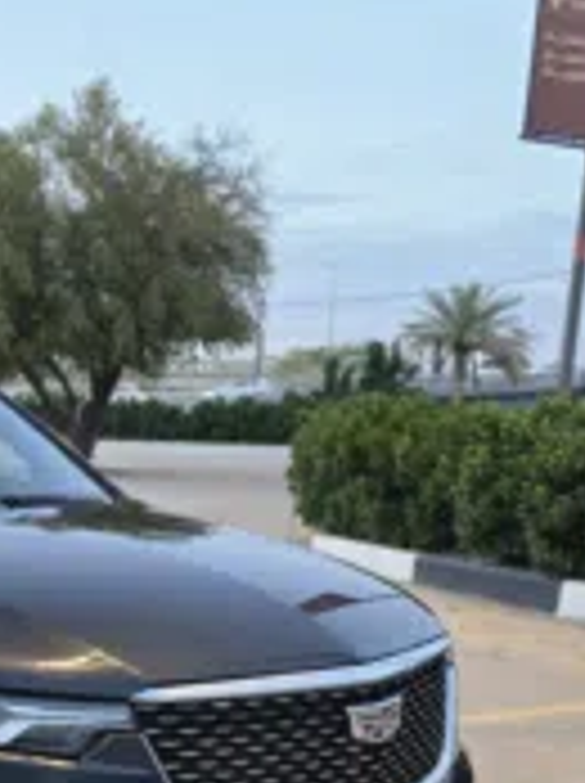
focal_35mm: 53
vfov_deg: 35.1
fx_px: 1197
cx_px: -50
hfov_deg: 25.6
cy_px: 626
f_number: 1.7
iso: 125
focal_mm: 6.3
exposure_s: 1/100
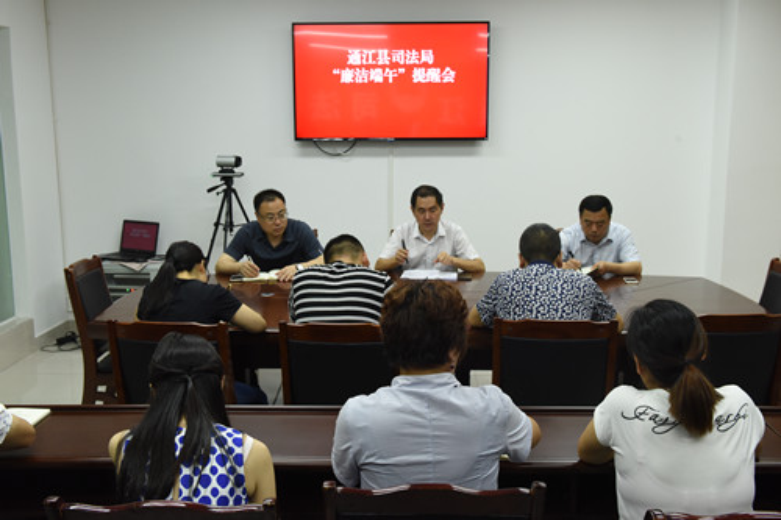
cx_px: 390
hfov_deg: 54.5
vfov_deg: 37.8
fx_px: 759
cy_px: 260
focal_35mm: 35
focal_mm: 35
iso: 1800
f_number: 10
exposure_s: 1/40
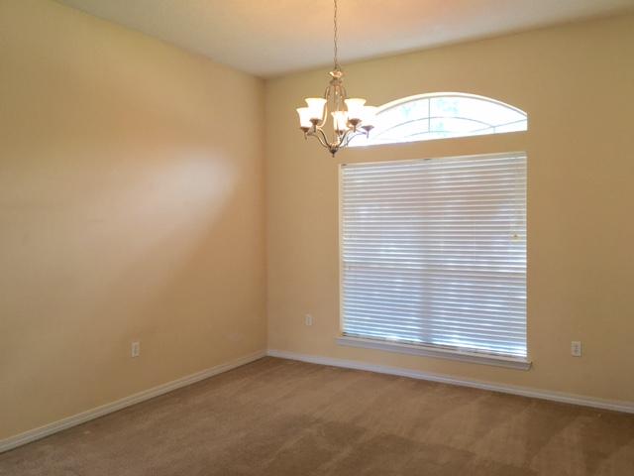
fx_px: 531
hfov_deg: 61.7
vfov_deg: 48.2
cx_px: 317
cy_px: 238
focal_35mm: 29
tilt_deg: -1.4
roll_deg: +0.3
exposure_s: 1/30
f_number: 2.2
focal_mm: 4.15
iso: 32
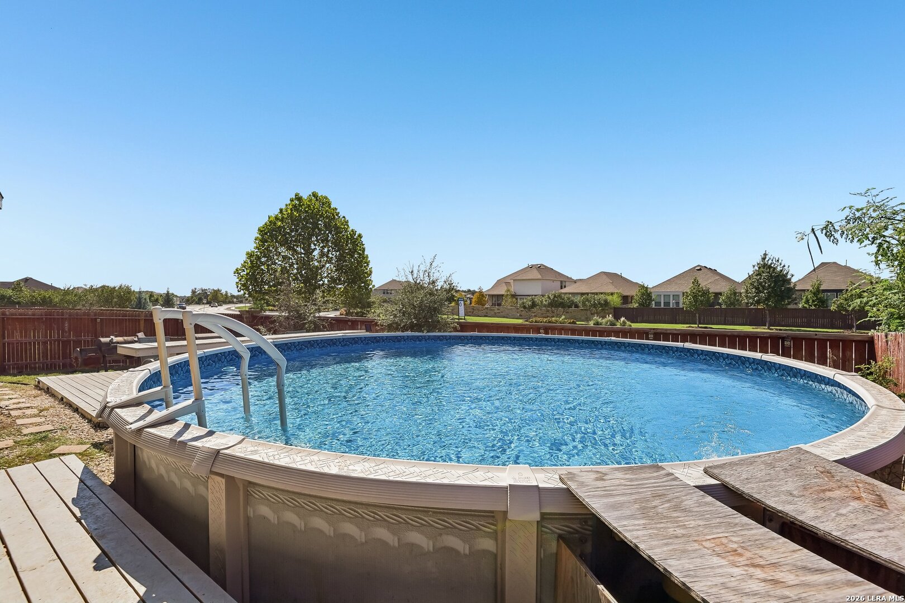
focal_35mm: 16
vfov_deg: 73.7
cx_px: 452
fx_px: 402
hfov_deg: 96.7
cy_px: 302
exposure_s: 1/1000
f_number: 8
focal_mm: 16
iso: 400
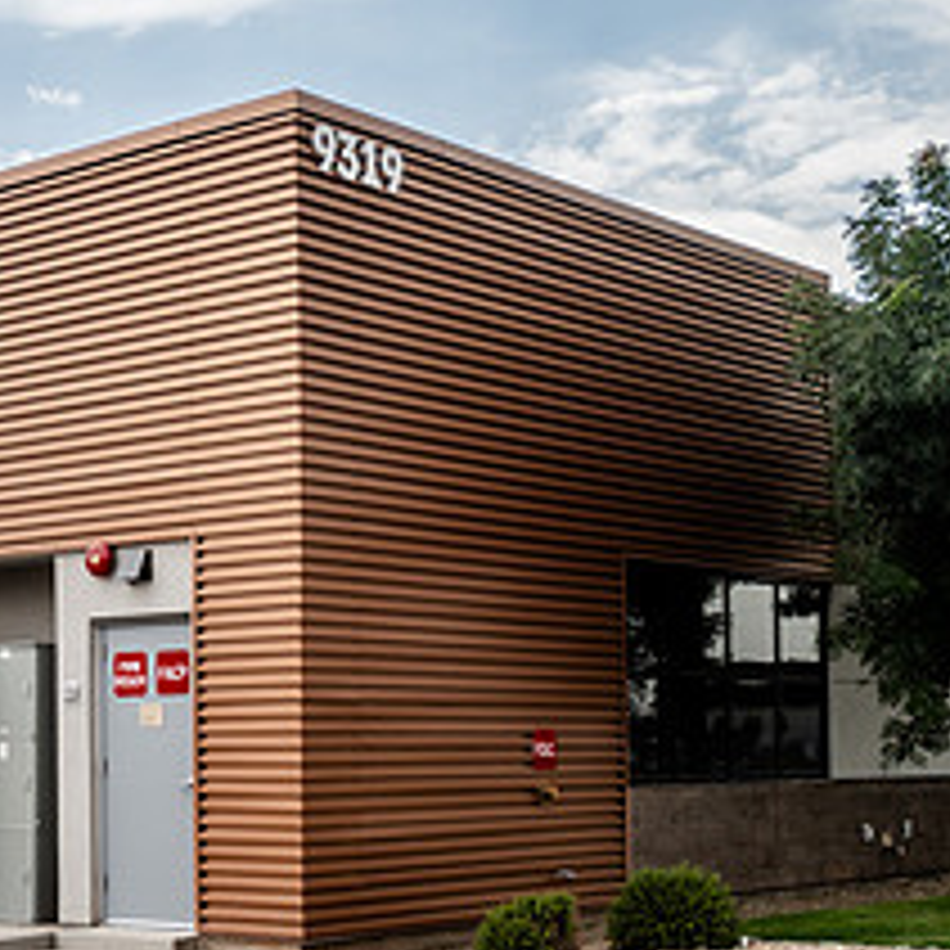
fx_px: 2173
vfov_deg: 24.4
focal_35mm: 70
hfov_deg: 24.2
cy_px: 687
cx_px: 180
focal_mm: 30
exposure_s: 1/640
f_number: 4
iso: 125
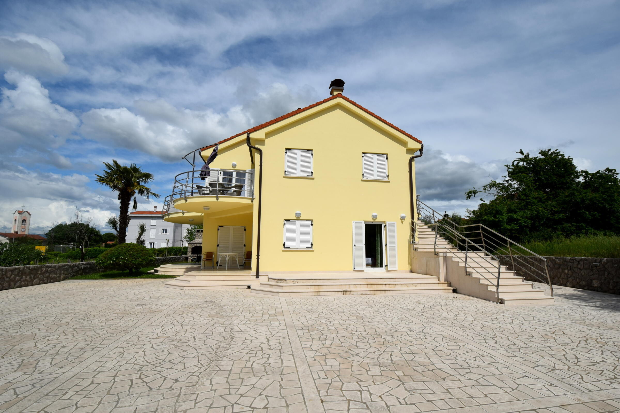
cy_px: 206
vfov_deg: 77.3
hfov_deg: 100.4
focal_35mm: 15
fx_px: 258
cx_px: 310
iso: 200
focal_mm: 10
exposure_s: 1/500
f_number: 11
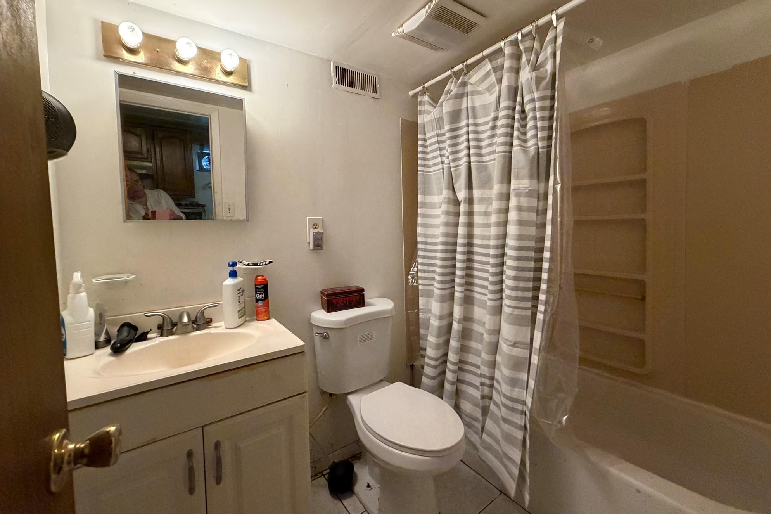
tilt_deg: -2.7
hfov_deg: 100.4
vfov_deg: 77.2
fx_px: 321
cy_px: 237
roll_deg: +1.3
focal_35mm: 15
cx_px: 394
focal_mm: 2.22
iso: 500
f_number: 2.2
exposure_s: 1/60
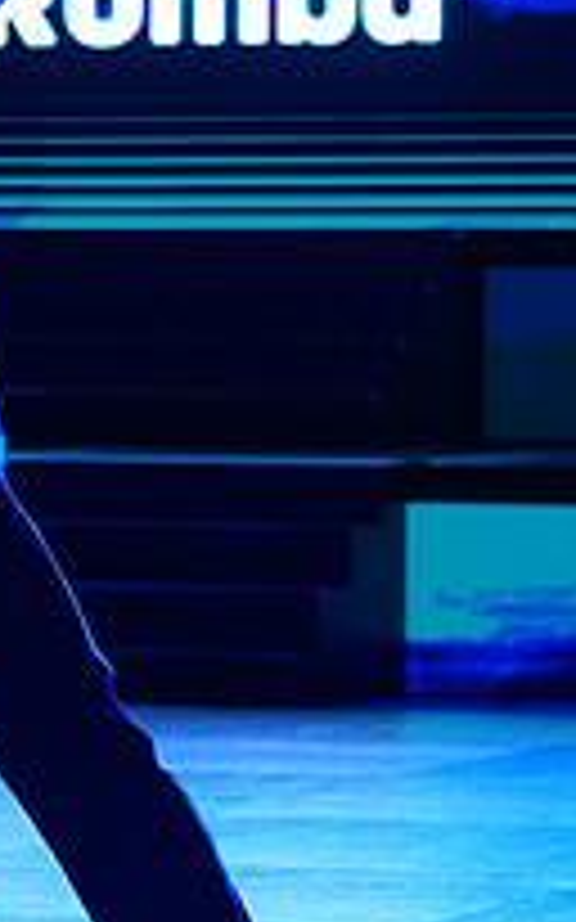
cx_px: -702
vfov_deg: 7.5
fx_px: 7038
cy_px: 443
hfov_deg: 4.6
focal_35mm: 280
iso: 2000
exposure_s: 1/500
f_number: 4
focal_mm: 97
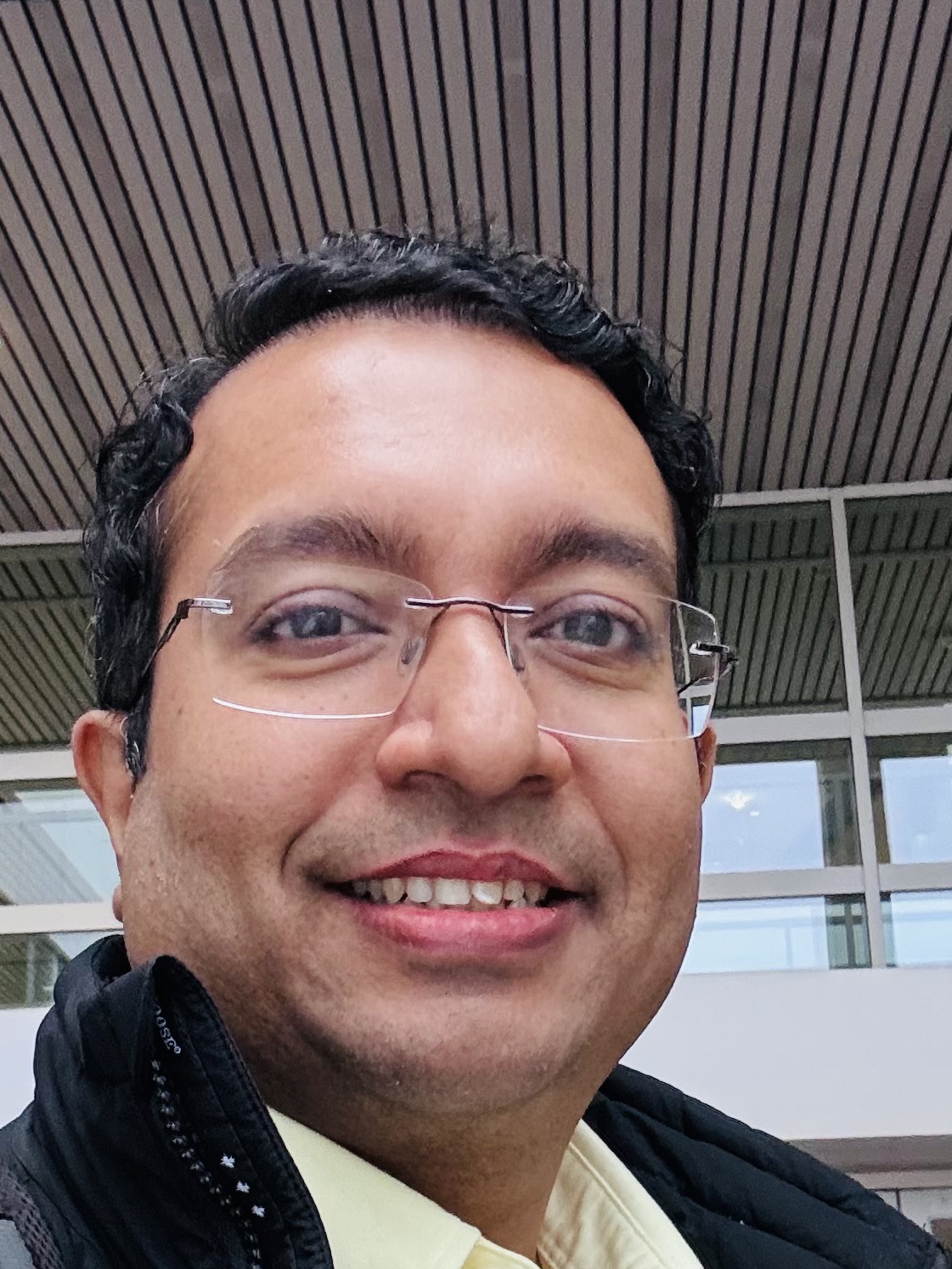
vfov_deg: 31.0
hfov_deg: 23.7
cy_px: 802
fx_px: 2273
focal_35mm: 62
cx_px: 451
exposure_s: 1/40
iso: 250
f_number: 1.9
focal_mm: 2.69
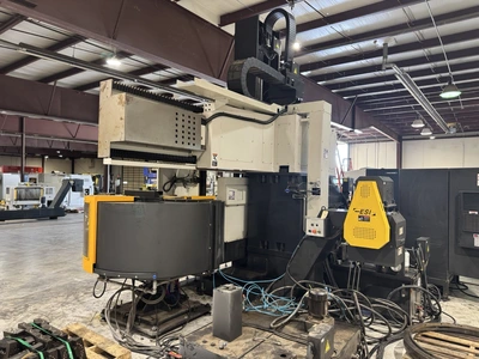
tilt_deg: -0.3
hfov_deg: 71.6
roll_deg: -1.2
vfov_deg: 56.8
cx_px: 240
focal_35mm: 24
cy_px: 180
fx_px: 332
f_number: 1.78
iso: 200
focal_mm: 6.76
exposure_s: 1/60
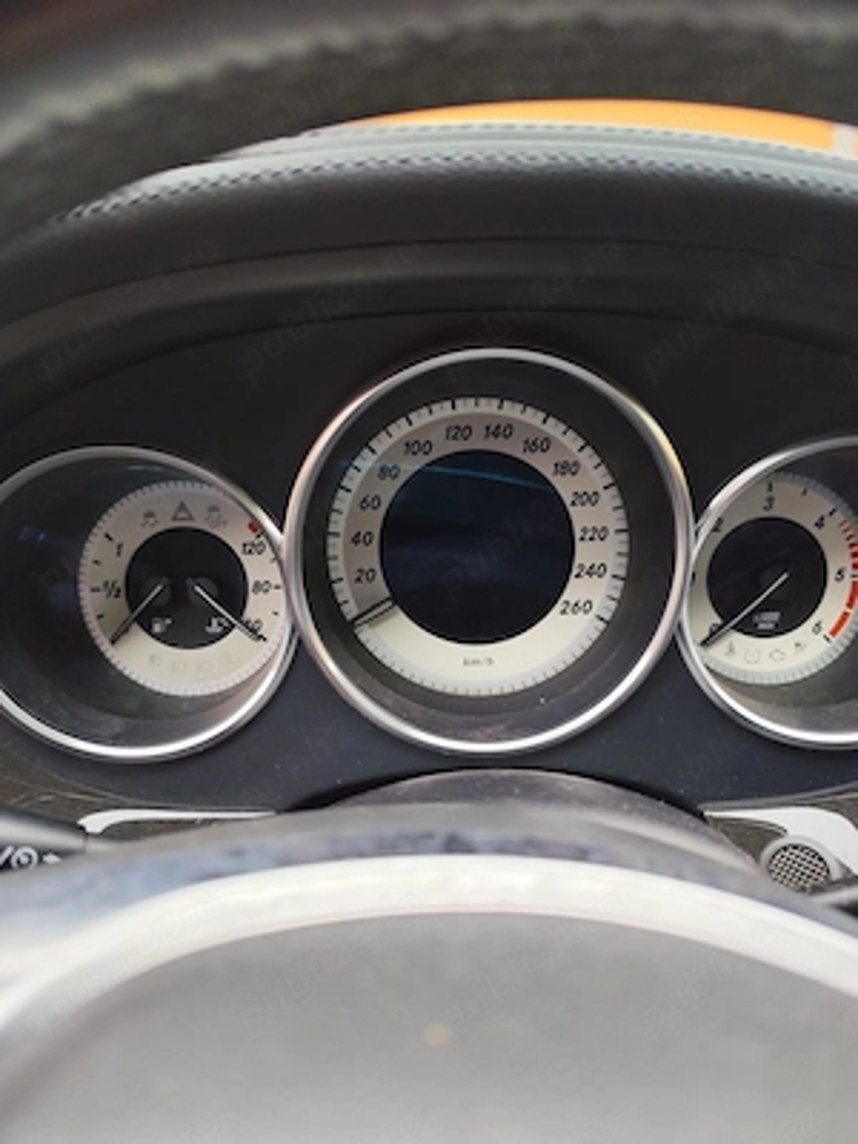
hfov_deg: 58.9
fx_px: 760
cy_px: 572
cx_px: 429
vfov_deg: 73.9
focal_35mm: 23
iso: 160
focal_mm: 6.19
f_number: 1.65
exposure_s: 1/100
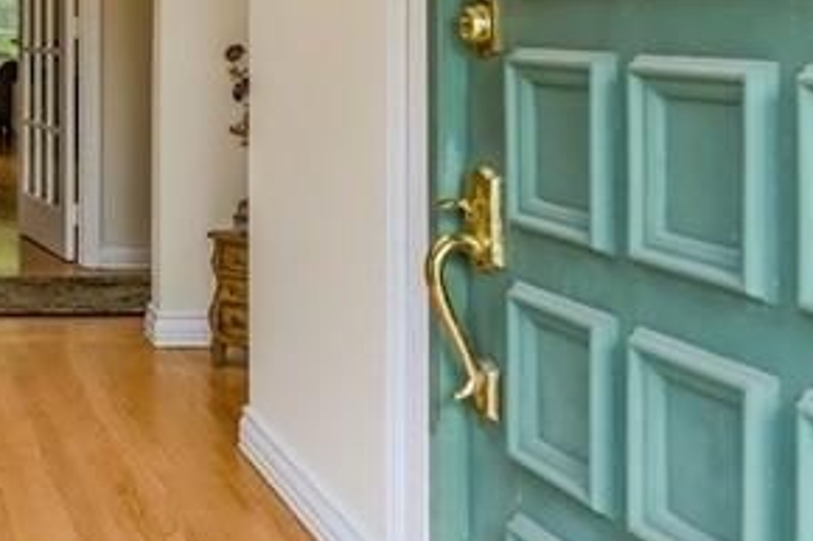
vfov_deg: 22.0
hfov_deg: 28.9
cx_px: -191
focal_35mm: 59
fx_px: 1332
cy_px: -17
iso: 400
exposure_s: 1/80
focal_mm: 19
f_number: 5.6
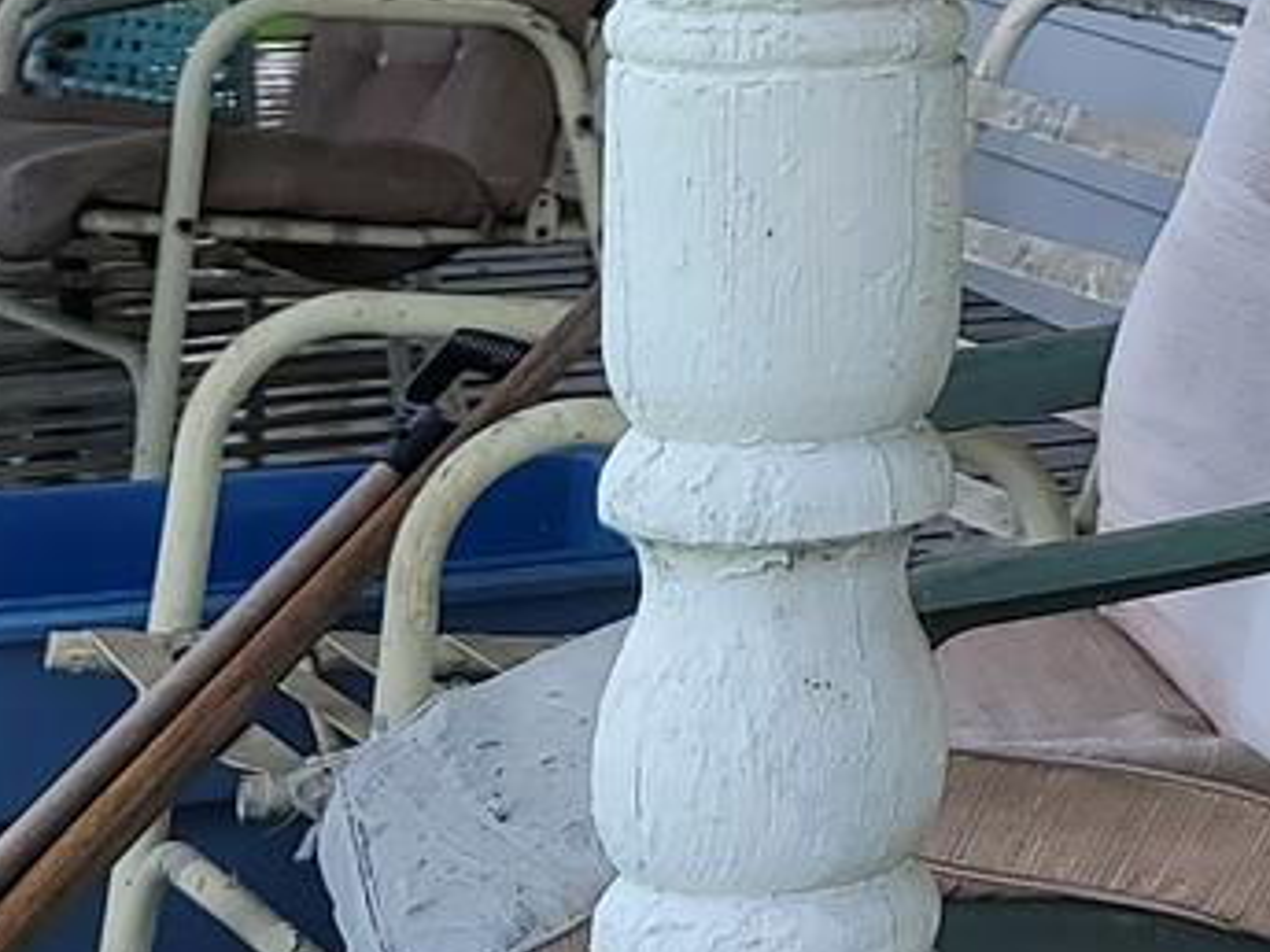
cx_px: 2396
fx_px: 5467
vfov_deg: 9.7
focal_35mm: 149
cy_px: -502
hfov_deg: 12.0
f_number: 1.8
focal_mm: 7
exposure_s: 1/192
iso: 20
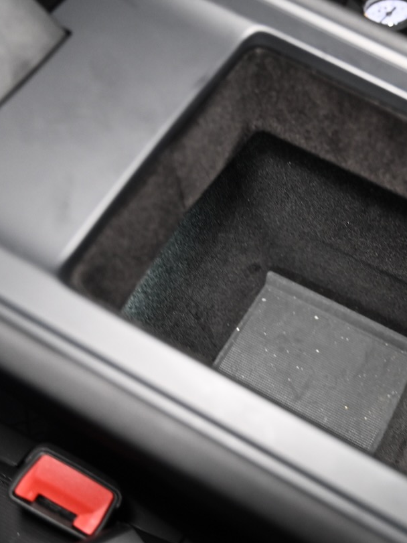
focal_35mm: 42
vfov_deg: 45.0
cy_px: 275
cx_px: 327
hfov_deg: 33.5
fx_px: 655
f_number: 4
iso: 4500
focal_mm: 27.5
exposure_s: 1/60
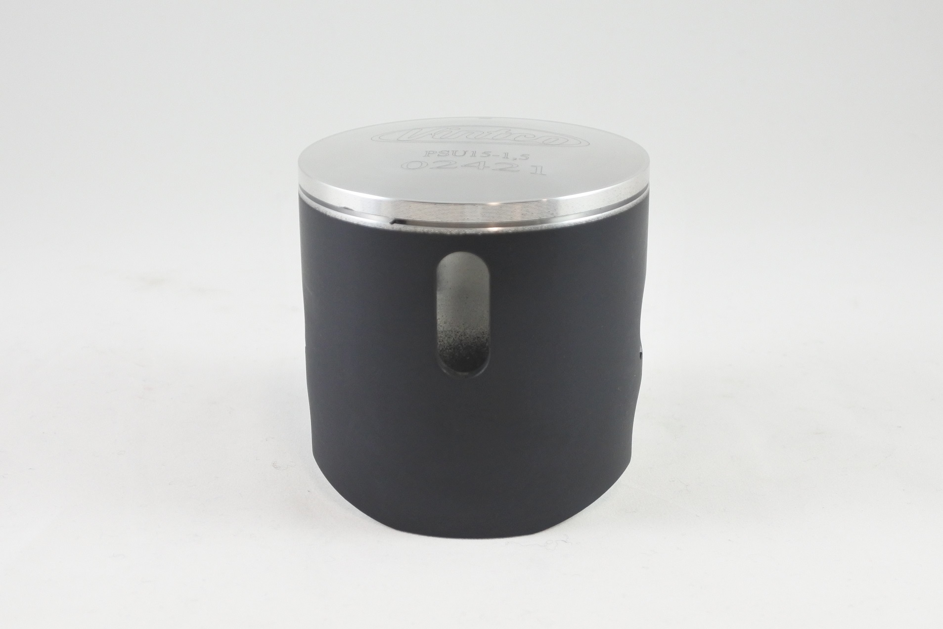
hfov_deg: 48.5
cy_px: 314
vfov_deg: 33.4
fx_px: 1048
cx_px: 472
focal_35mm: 40
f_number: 4.2
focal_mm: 15
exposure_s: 1/125
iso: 500
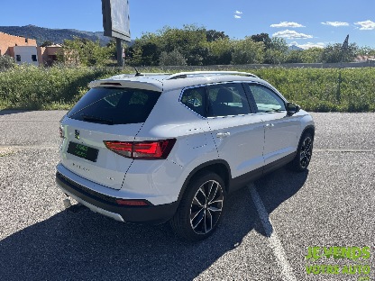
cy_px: 140
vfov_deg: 56.8
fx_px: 260
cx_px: 188
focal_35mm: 24
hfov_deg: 71.6
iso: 80
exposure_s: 1/3597
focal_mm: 6.76
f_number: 1.78
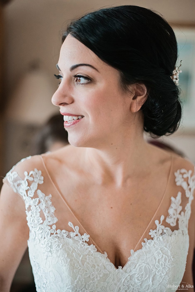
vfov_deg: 39.6
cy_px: 146
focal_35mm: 50
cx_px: 98
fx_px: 406
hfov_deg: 27.0
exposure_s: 1/1250
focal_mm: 50
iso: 640
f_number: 1.4
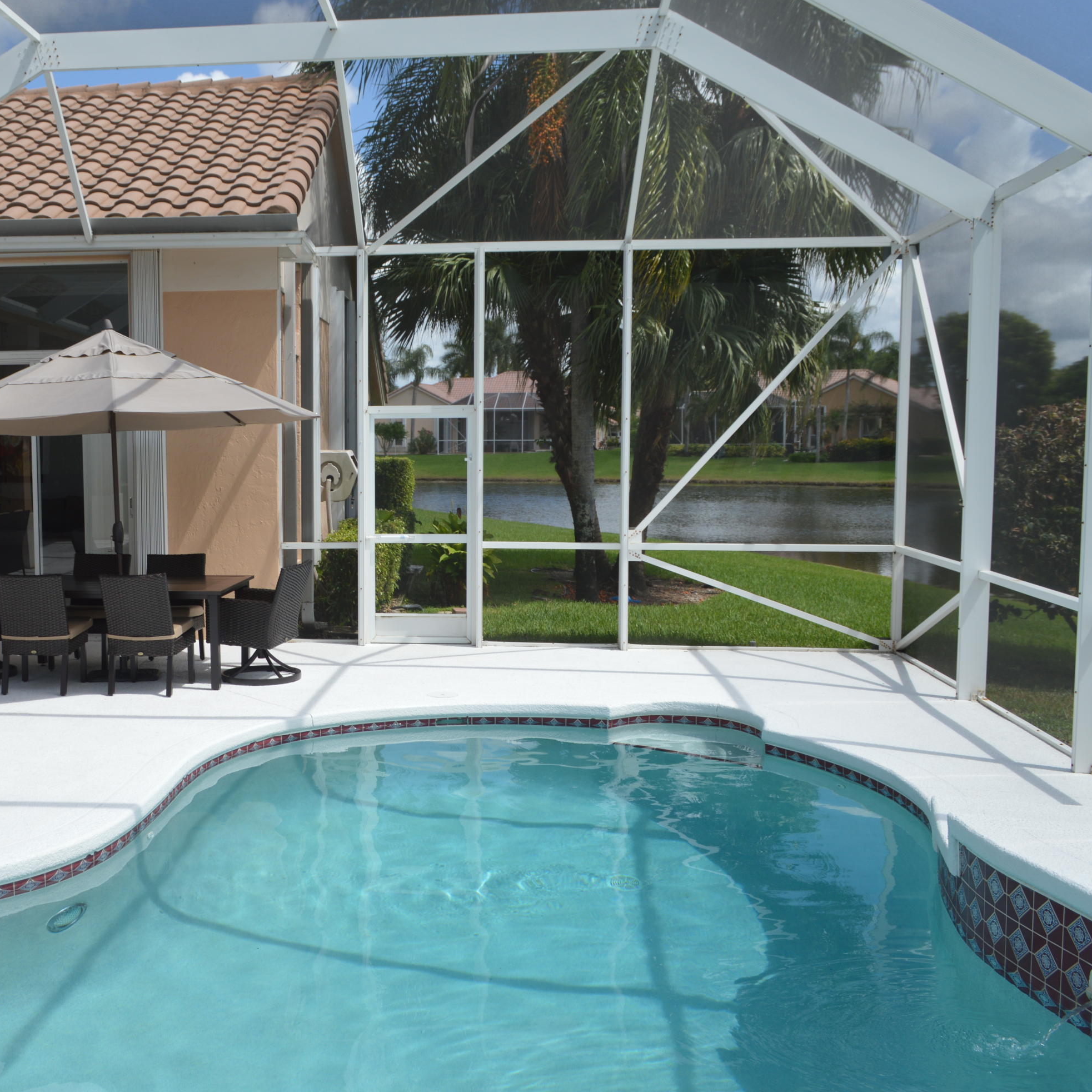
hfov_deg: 46.1
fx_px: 1249
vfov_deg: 47.2
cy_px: 548
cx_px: 321
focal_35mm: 35
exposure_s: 1/200
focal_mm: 18
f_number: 7.1
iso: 100
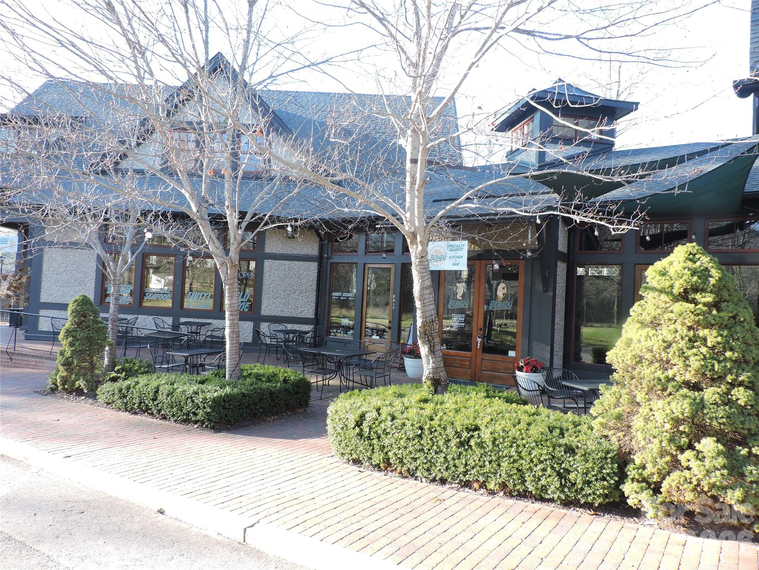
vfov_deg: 56.8
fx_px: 526
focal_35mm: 24
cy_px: 285
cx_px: 380
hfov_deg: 71.6
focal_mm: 4.3
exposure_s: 1/80
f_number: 3
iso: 100
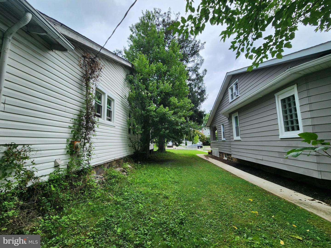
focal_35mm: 13
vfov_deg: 89.9
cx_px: 166
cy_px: 124
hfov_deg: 106.2
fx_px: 124
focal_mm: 2.2
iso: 50
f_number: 2.2
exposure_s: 1/652
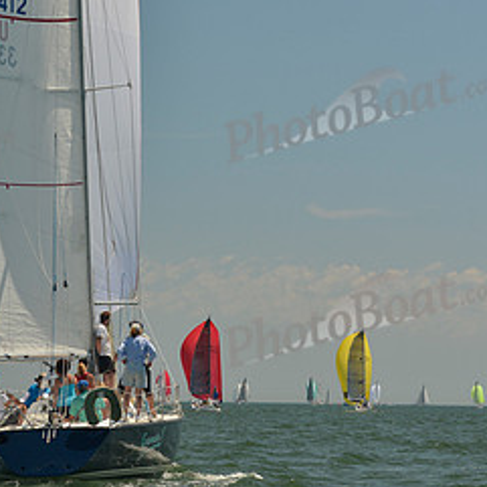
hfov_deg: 12.2
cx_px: 120
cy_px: 34
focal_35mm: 143
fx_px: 2276
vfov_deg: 12.1
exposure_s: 1/640
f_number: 7.1
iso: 200
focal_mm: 70
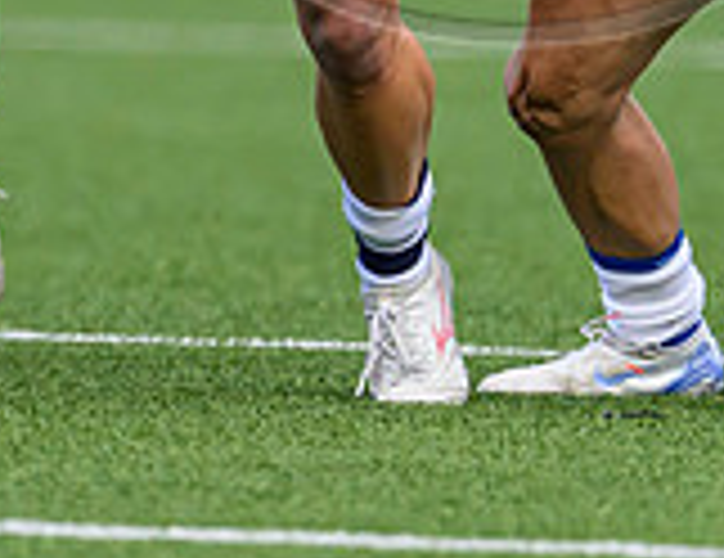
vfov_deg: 0.5
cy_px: -28
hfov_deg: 0.7
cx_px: 413
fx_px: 59156
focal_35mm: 2801
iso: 500
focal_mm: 400
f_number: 4
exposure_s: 1/2000
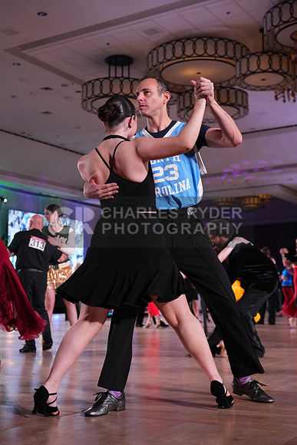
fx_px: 606
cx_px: 148
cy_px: 222
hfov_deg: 27.5
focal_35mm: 49
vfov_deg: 40.3
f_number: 4
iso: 2500
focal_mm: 49
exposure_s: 1/500
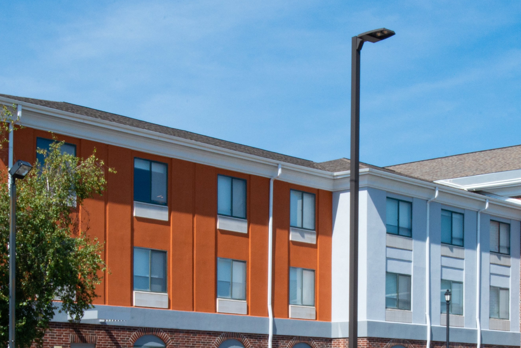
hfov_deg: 30.1
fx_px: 970
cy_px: 139
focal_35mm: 67
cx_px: 265
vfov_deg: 20.3
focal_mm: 24
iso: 400
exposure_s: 1/80
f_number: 32
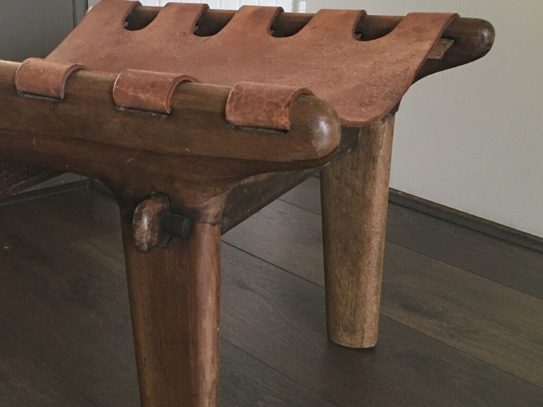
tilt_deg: -18.8
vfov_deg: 25.6
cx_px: 148
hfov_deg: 33.2
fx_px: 894
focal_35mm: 57
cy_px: 217
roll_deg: -0.7
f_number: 2.2
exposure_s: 1/33
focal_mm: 4.15
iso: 200
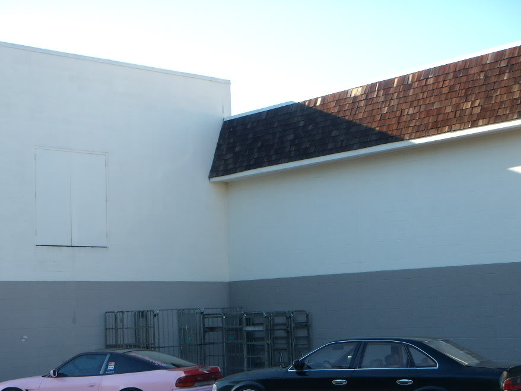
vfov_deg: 21.0
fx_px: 1053
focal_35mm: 70
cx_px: 247
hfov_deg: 27.8
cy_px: 224
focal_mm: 10
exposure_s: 1/98
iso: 64
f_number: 6.1
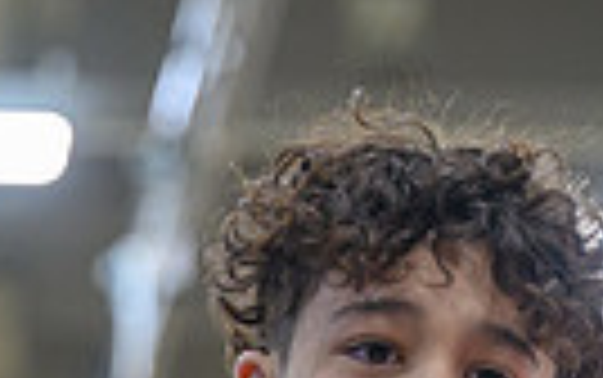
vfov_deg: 3.1
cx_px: 397
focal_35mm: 416
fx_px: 6842
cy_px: 775
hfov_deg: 5.0
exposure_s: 1/640
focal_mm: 70
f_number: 2.8
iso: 1400
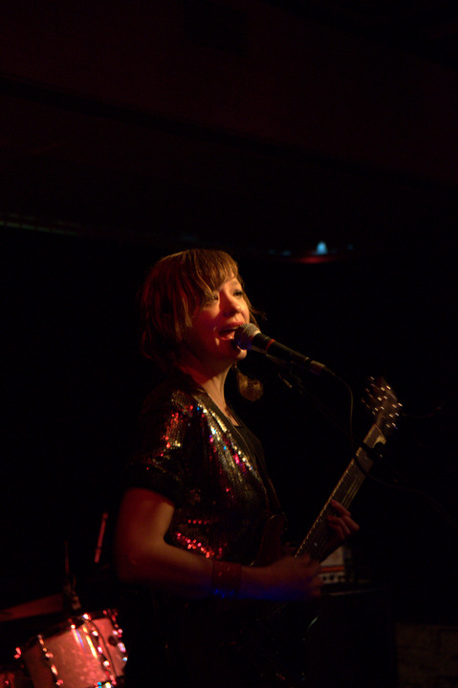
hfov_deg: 18.2
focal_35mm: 75
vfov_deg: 27.0
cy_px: 344
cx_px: 229
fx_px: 1433
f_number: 2.8
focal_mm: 50
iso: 800
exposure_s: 1/50
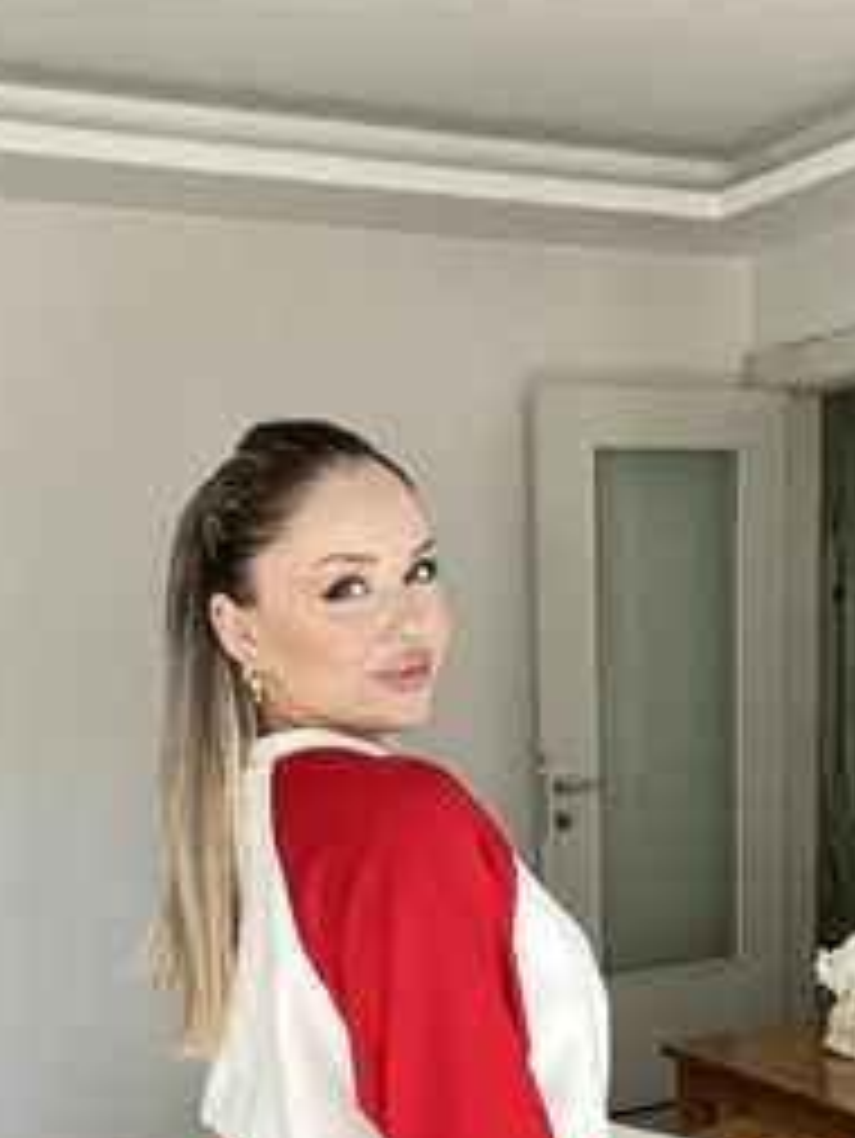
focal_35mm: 49
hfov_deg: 29.7
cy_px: 911
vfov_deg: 37.5
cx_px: 450
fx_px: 1612
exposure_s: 1/121
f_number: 2.2
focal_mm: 2.71
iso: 50
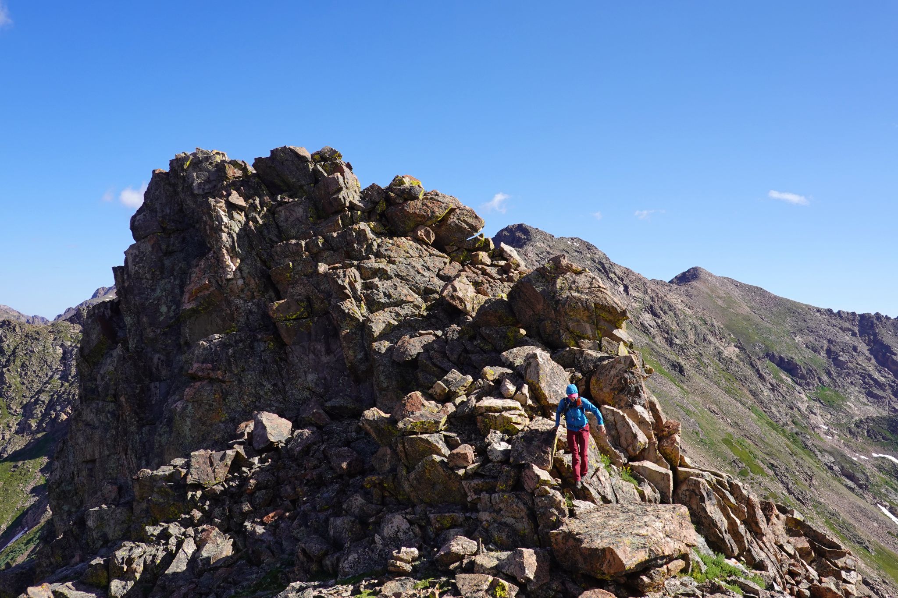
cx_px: 449
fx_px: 1023
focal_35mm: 41
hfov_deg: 47.4
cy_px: 299
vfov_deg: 32.6
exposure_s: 1/250
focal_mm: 15.28
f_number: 5.6
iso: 100
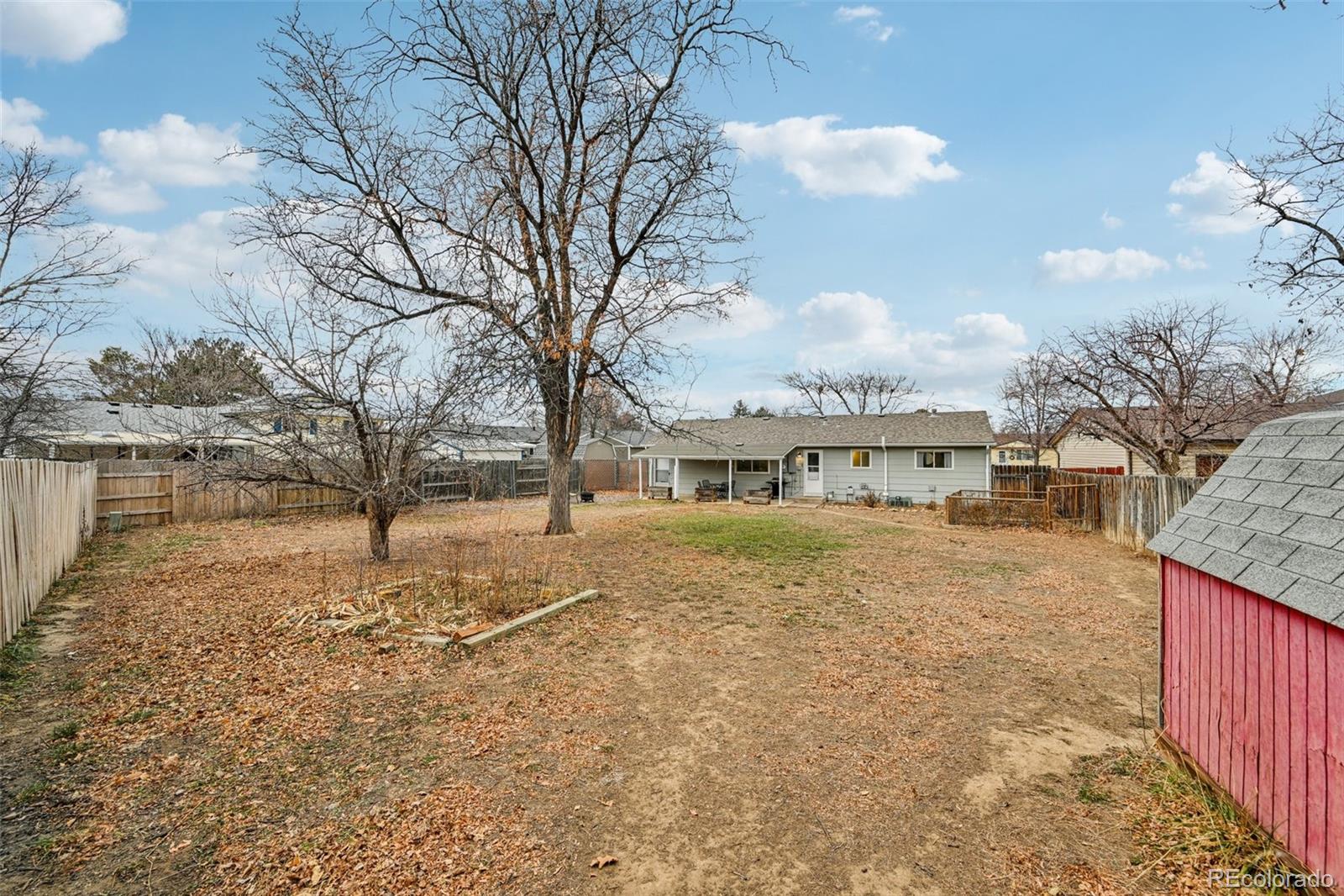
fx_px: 523
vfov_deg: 81.2
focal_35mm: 14
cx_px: 672
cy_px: 448
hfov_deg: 104.3
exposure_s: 1/25
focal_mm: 14
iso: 64
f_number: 8
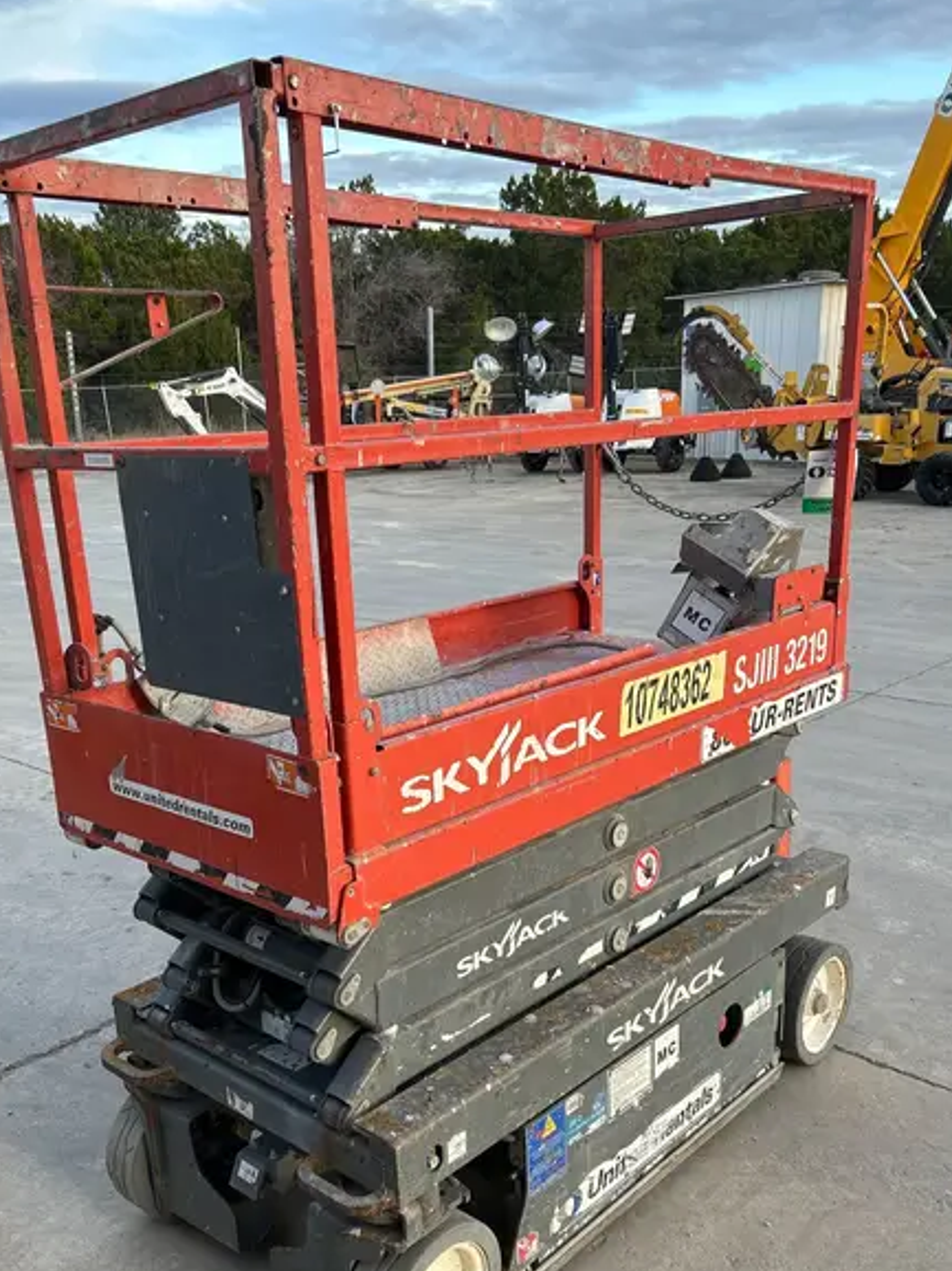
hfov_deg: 42.9
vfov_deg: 54.8
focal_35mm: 33
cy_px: 791
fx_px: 1211
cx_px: 449
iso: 50
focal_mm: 5.7
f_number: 1.5
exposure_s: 1/310
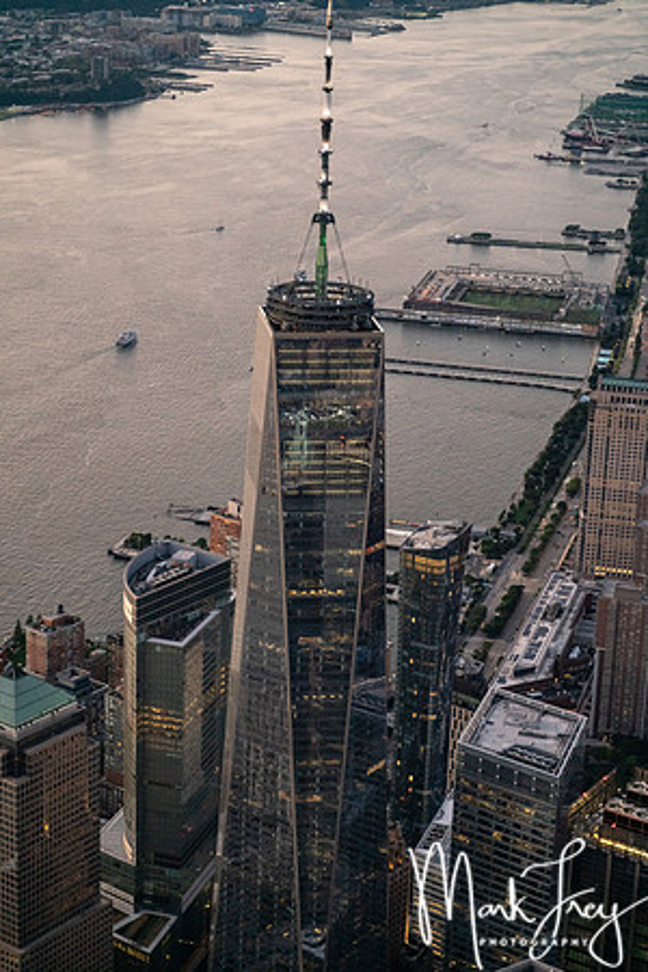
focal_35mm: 75
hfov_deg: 18.2
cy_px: 486
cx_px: 324
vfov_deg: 27.0
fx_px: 2025
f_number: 2.8
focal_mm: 75
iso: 8000
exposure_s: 1/800
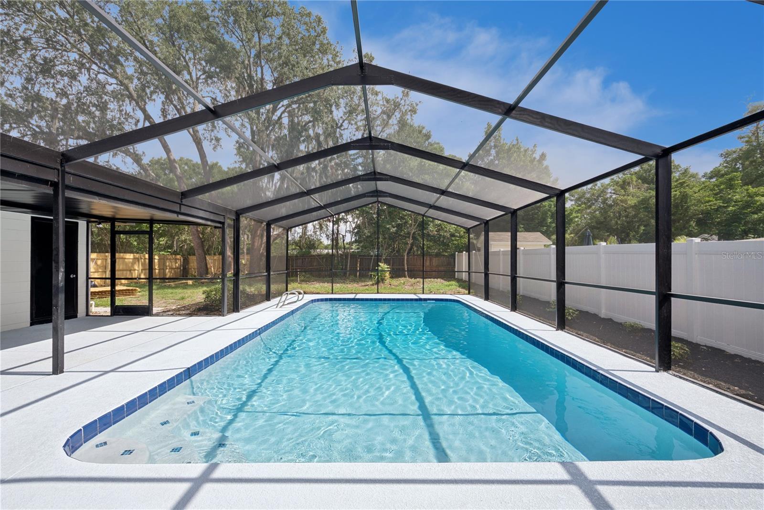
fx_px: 340
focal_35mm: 16
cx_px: 382
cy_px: 255
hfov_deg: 96.7
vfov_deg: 73.8
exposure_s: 1/50
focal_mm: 16
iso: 64
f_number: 13
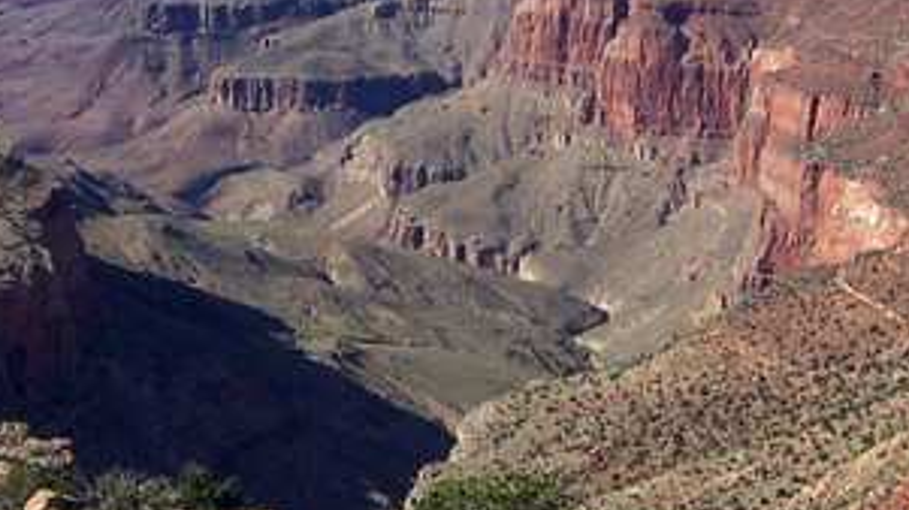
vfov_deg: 13.9
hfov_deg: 24.7
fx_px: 2072
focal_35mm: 86
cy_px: 9
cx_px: 486
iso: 80
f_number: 5.6
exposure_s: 1/750
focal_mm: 5.5
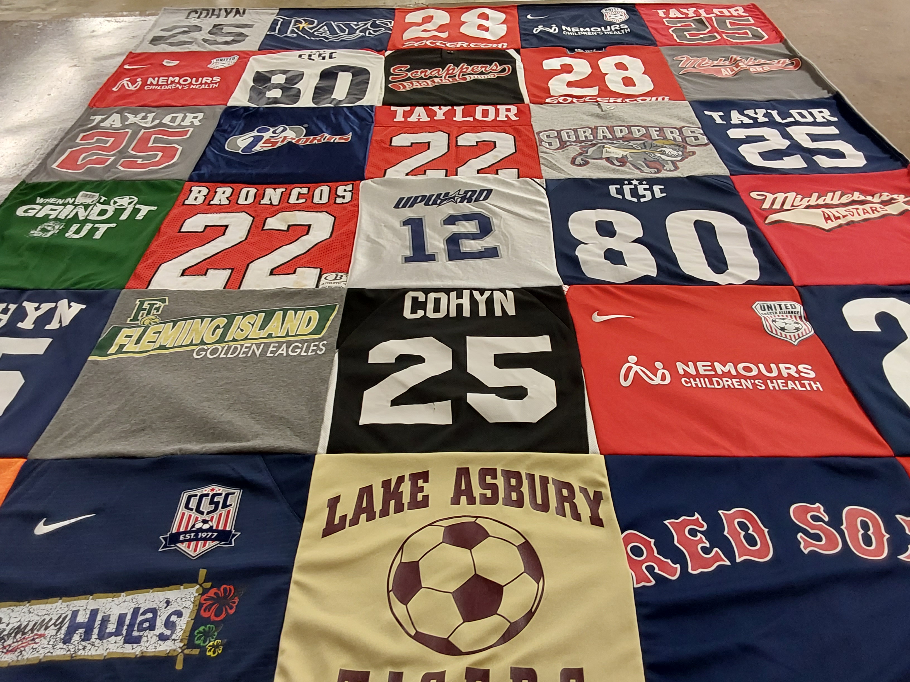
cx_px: 455
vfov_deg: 49.7
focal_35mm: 28
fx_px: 736
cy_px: 341
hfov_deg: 63.4
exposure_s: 1/60
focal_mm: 2.91
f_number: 1.9
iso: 100
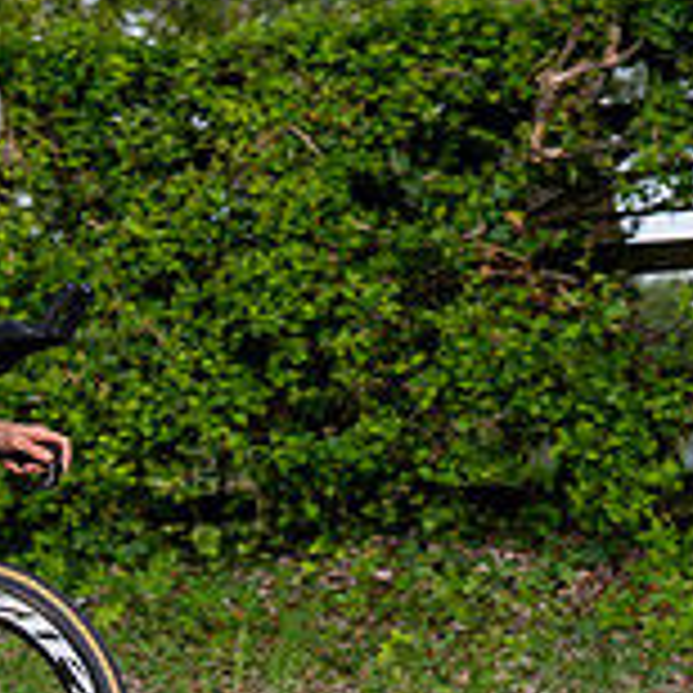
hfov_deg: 7.1
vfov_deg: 7.2
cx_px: 0
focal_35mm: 244
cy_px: 290
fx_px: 5527
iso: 1250
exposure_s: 1/800
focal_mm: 76
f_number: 4
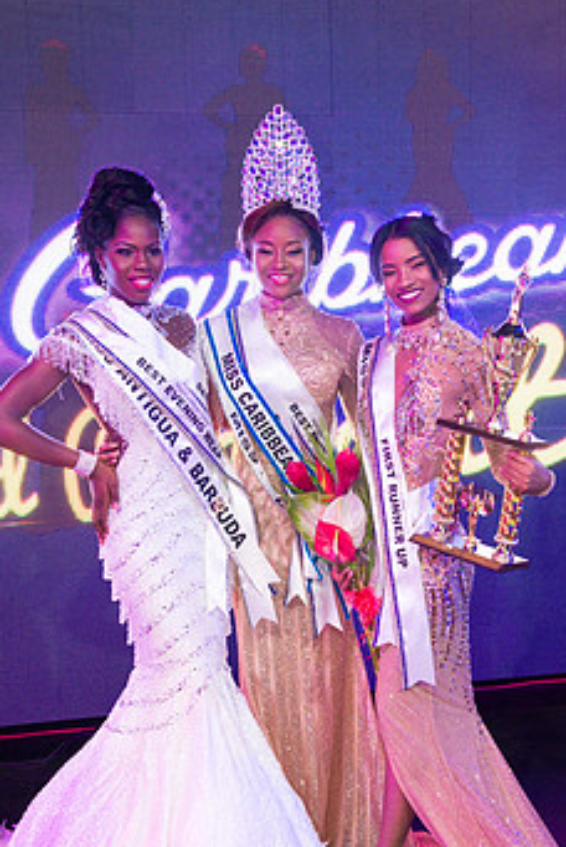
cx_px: 293
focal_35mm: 58
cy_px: 445
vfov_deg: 34.4
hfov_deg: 23.4
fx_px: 1365
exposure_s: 1/160
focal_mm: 44
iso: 4000
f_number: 5
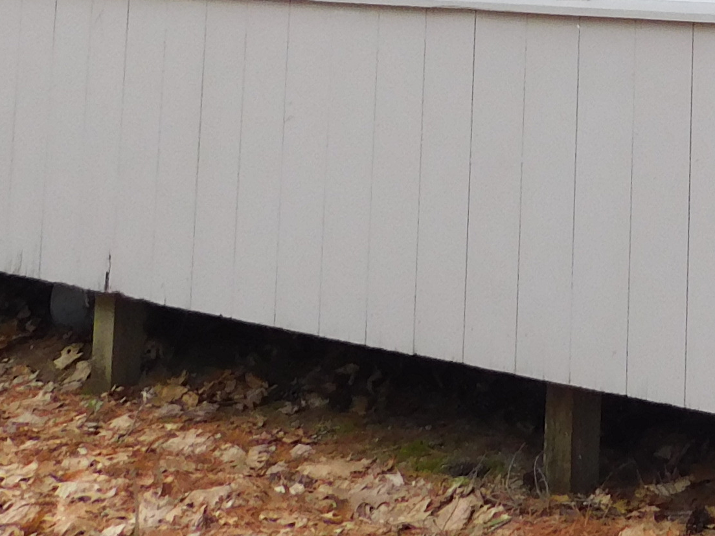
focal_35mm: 96
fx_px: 1983
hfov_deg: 18.3
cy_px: -424
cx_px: 1056
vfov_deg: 13.8
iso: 125
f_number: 3
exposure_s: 1/100
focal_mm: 4
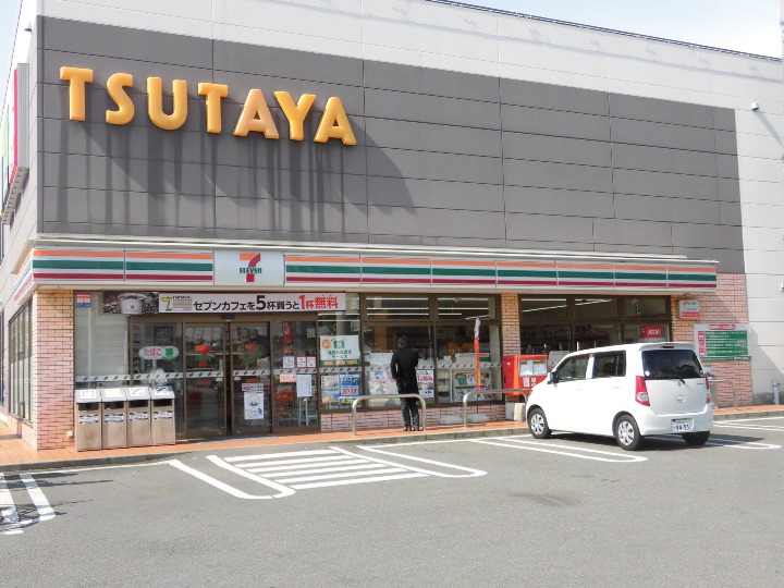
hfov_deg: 49.0
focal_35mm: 38
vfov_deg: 37.7
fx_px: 861
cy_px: 294
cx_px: 392
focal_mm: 6.77
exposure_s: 1/640
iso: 100
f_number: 3.7
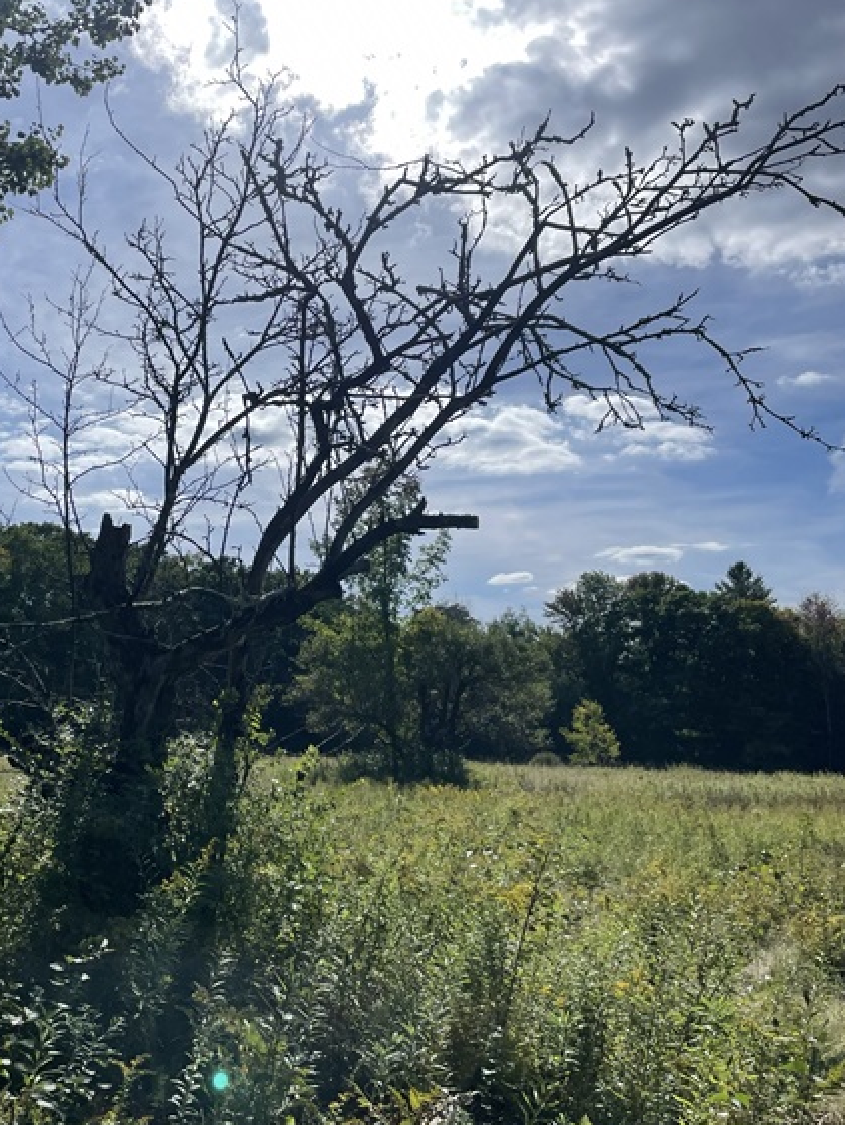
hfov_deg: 38.2
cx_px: 274
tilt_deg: +10.2
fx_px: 1203
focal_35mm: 37
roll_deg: -0.3
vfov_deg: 50.0
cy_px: 506
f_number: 1.6
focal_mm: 4.2
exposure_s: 1/14925
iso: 32
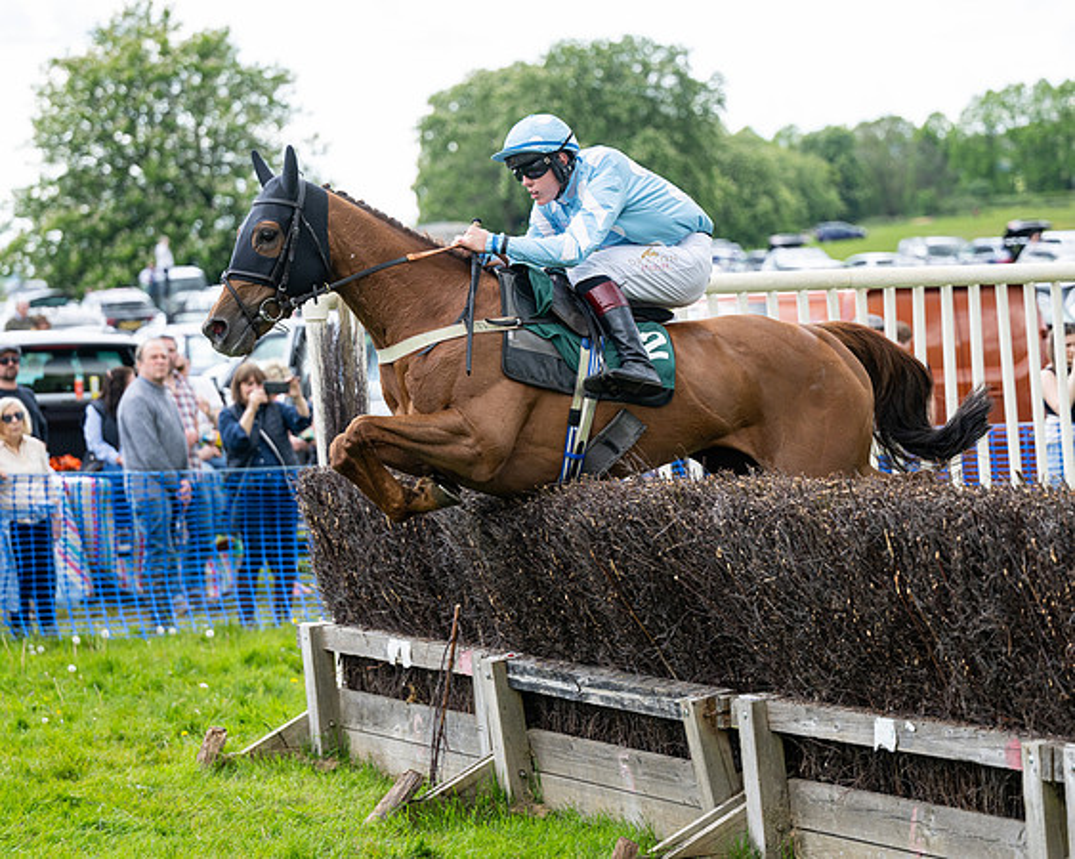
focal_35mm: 120
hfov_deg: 16.0
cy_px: 440
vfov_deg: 12.8
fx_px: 3822
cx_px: 551
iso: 400
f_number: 2.8
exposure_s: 1/2000
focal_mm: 98
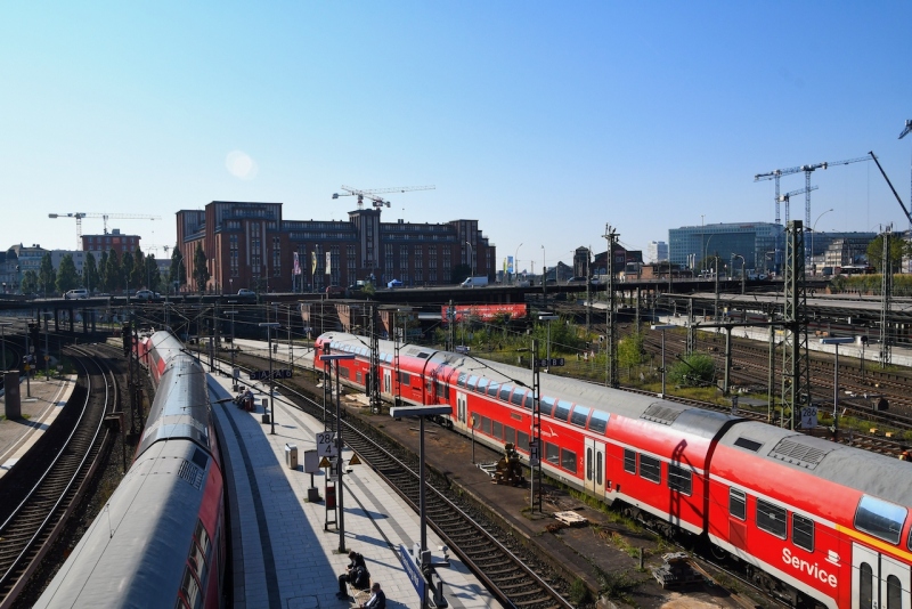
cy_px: 304
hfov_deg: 67.4
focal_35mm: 27
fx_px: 684
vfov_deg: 48.0
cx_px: 456
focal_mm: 18
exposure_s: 1/800
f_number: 11
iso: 400
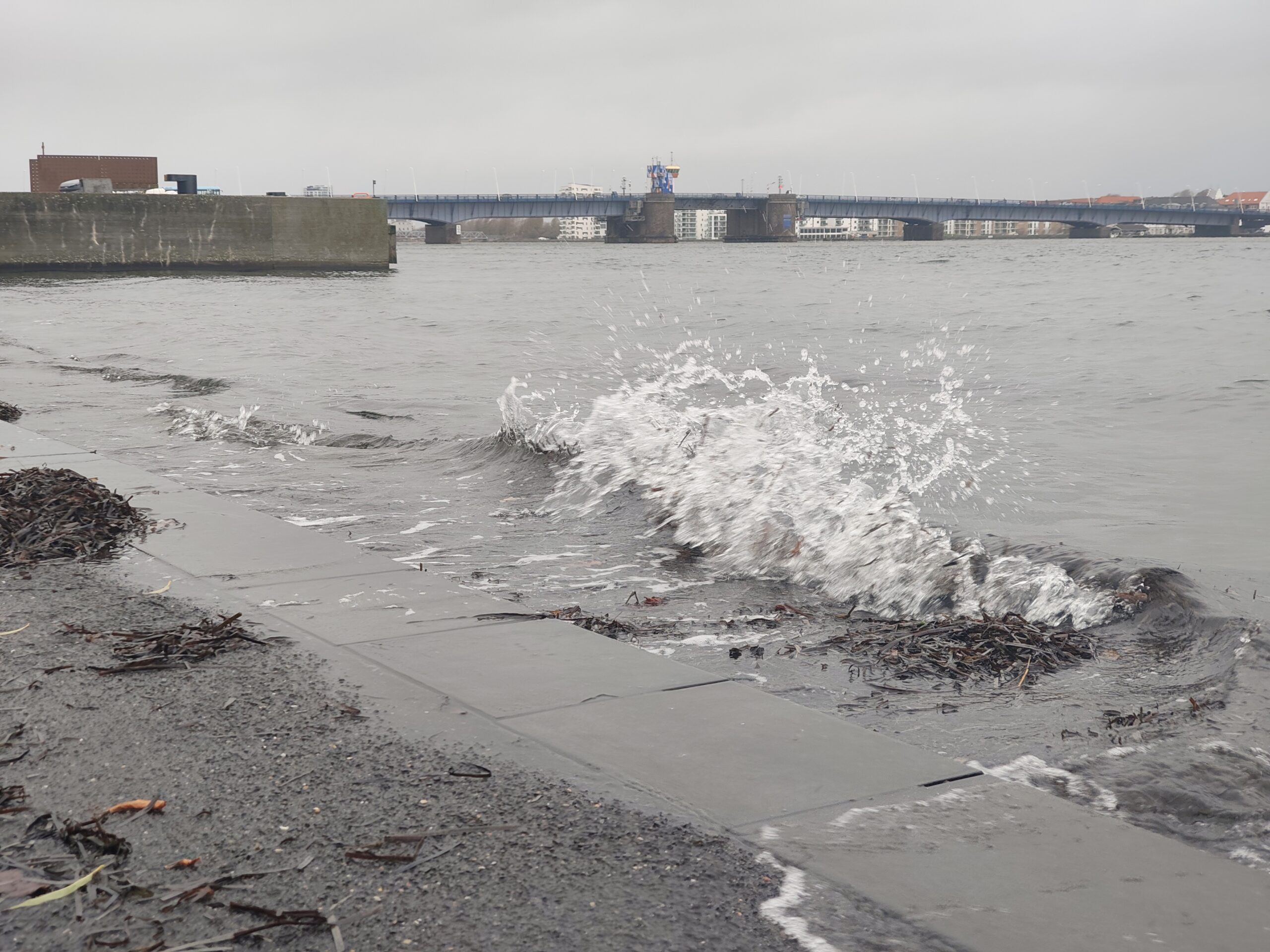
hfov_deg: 38.2
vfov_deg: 29.1
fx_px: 1834
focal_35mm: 50
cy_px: 476
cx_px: 635
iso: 50
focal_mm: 7.1
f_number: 2
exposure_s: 1/115
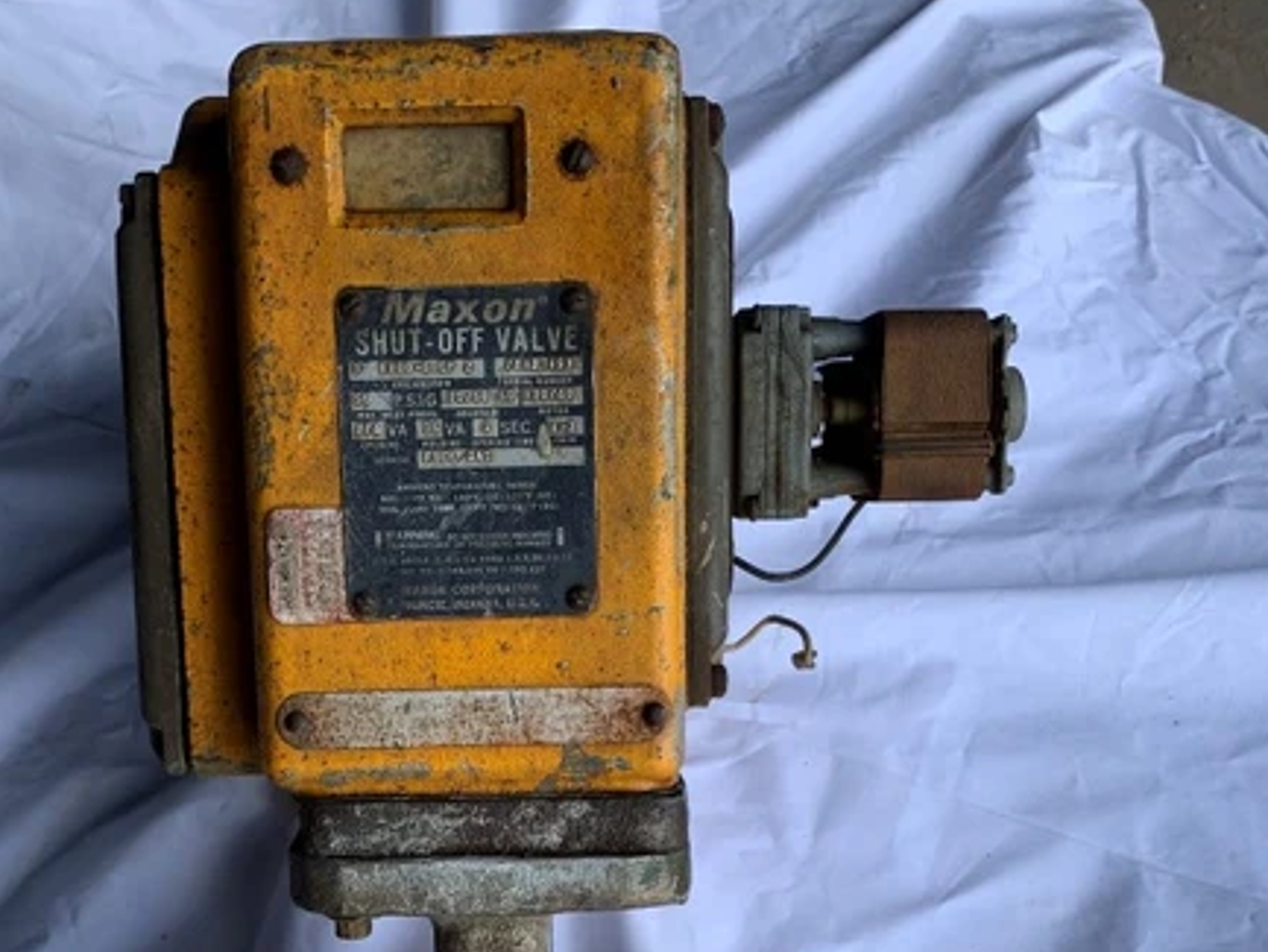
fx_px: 1649
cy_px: 784
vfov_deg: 31.2
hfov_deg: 41.9
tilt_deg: -66.2
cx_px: 510
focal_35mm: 45
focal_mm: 4.25
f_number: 1.8
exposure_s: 1/570
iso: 25
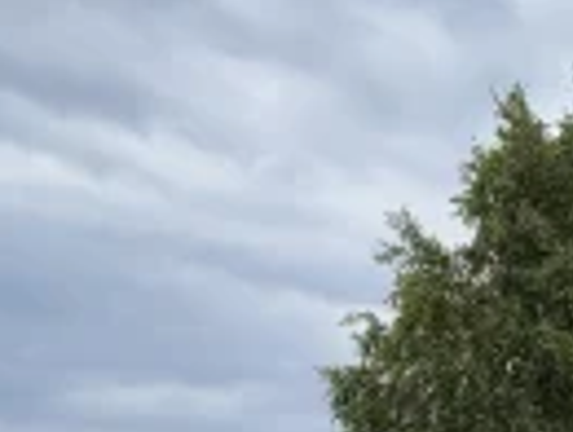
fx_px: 2123
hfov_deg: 14.0
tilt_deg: +0.3
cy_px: 908
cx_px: 965
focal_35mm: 128
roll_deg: +0.5
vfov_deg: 10.5
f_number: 1.6
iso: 50
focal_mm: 5.96
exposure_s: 1/1626
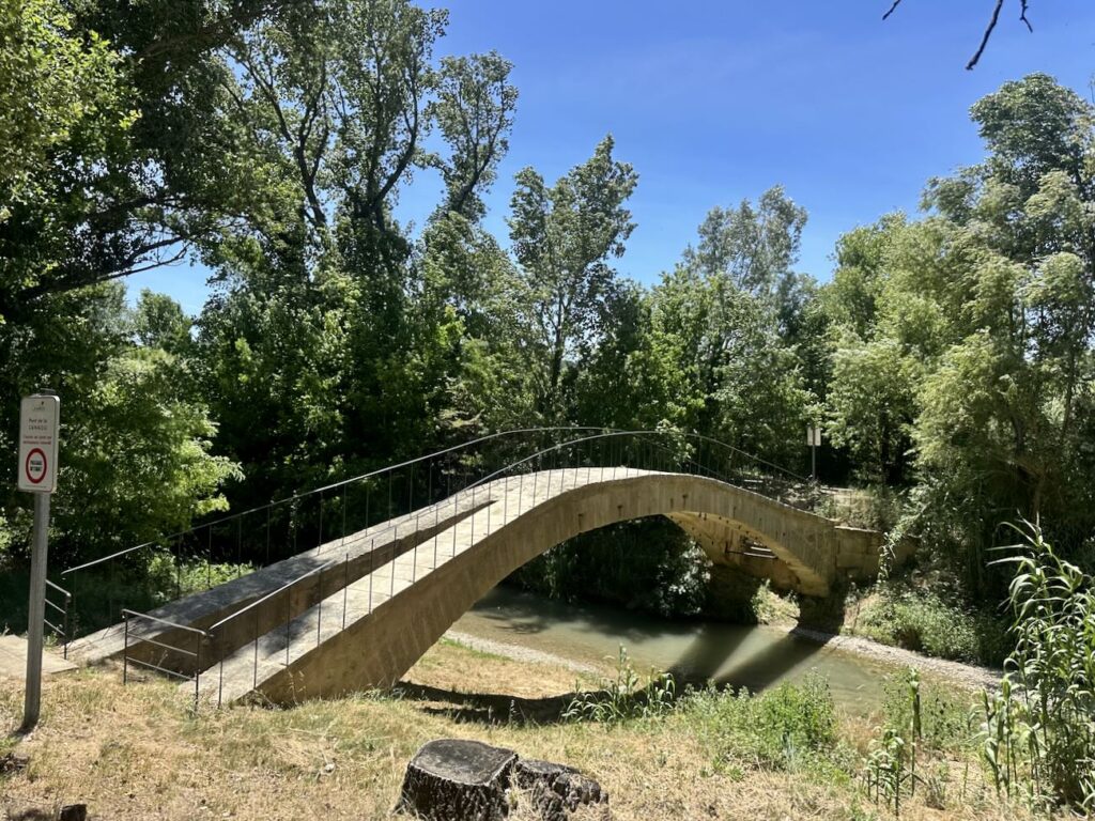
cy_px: 410
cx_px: 548
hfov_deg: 71.6
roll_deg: -1.1
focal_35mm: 24
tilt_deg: +0.2
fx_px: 759
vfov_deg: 56.8
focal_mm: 6.86
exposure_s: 1/2410
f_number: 1.78
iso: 80
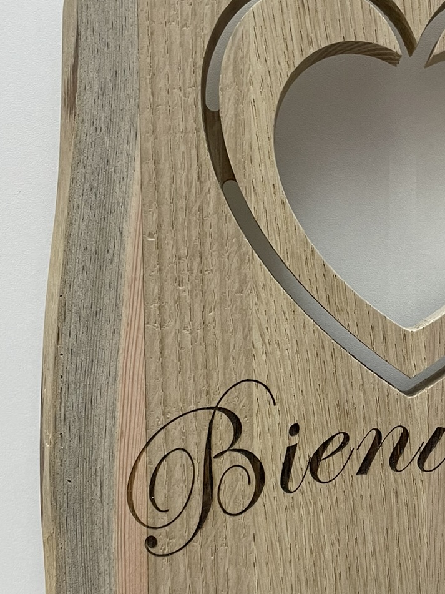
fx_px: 960
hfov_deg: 25.6
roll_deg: -0.8
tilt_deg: -5.3
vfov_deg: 34.1
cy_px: 379
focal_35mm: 56
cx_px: 355
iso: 100
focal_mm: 4.2
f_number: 1.6
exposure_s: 1/50
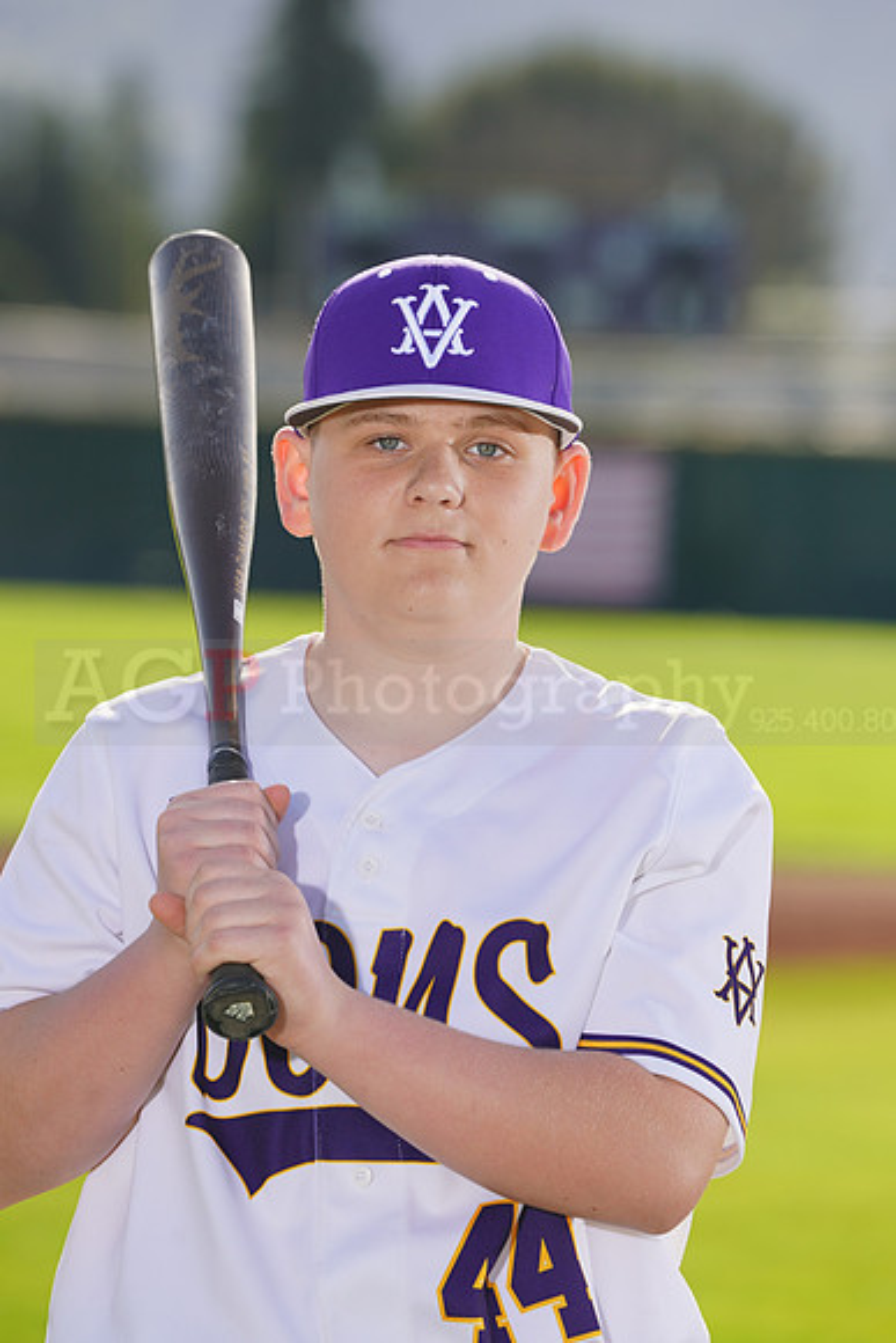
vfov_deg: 7.2
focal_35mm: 285
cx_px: 448
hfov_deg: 4.8
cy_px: 672
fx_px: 10633
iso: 100
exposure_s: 1/250
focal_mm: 285
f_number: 8
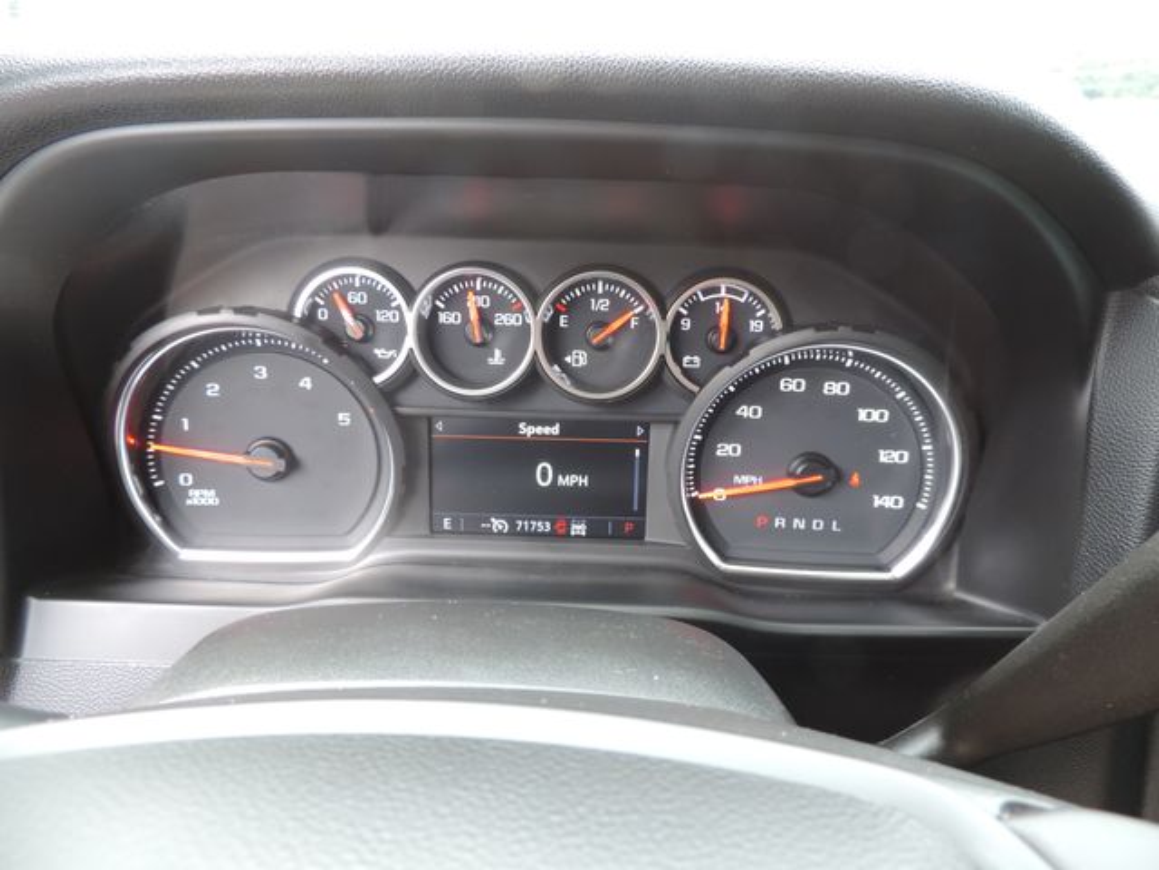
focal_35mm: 24
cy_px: 435
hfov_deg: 71.6
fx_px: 804
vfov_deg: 56.8
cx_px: 580
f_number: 3
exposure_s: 1/30
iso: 250
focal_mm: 4.3
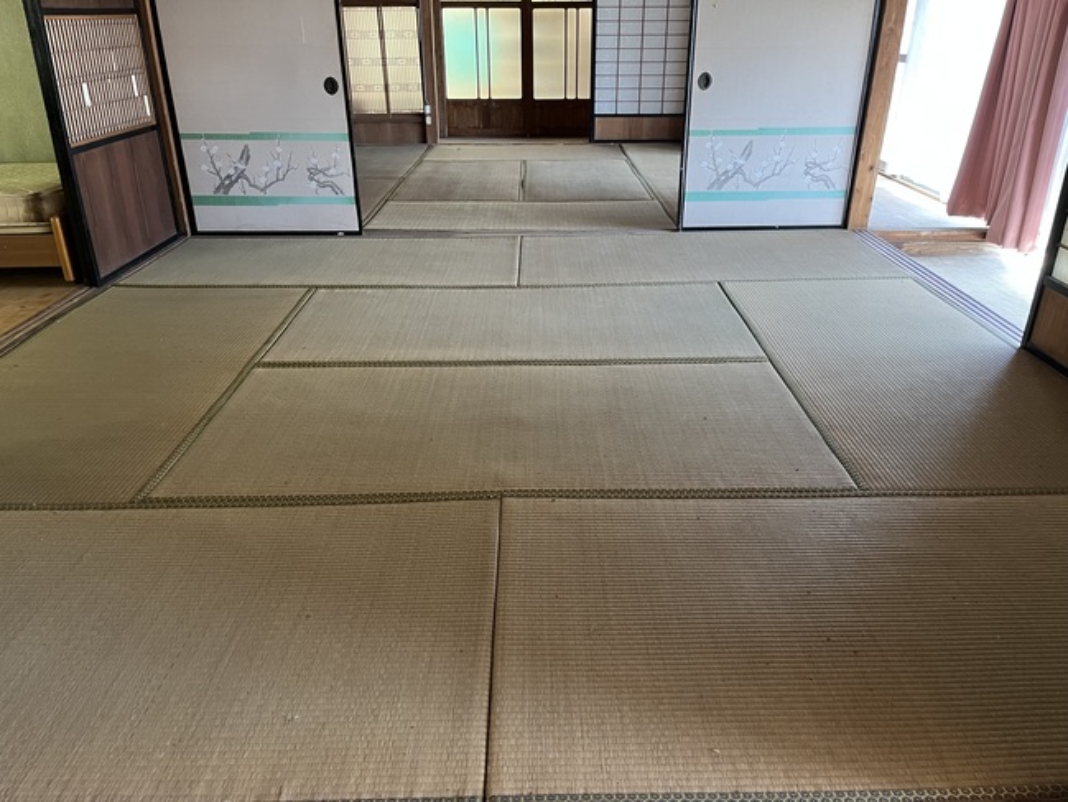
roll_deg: -0.1
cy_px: 401
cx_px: 534
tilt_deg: -25.6
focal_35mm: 26
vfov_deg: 53.1
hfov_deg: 67.3
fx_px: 802
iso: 200
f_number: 1.6
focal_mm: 5.1
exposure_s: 1/60
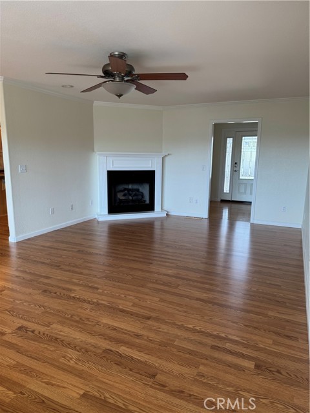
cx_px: 155
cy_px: 206
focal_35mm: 24
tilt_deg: -10.3
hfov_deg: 56.8
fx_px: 287
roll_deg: -0.8
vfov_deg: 71.6
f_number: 1.78
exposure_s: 1/120
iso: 80
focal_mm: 6.76
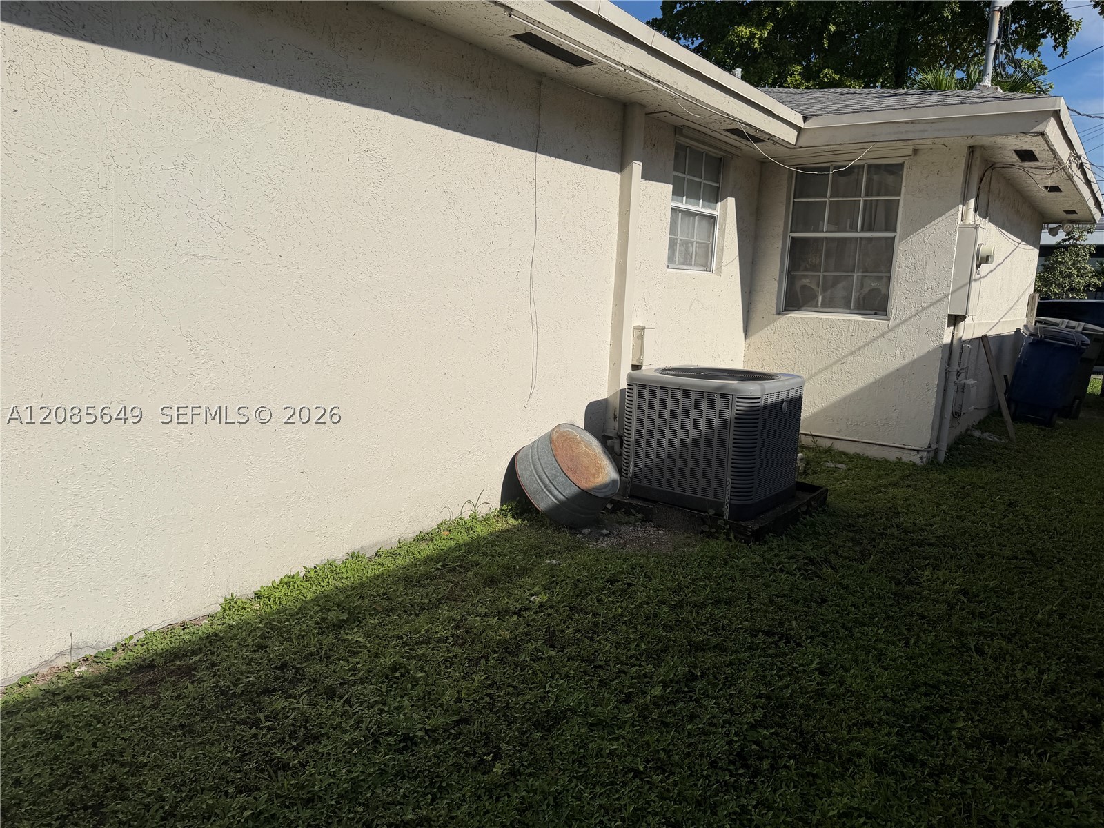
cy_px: 414
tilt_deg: -5.2
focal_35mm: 24
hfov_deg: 71.6
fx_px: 765
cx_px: 552
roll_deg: +0.5
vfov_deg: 56.8
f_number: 1.78
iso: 80
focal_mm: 6.76
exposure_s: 1/14286
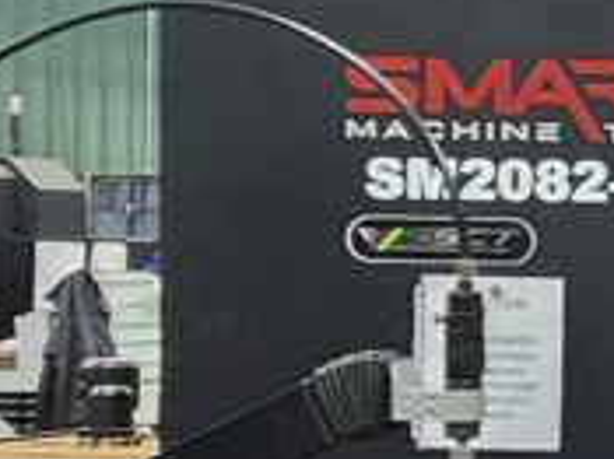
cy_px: 284
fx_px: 1684
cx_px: 1558
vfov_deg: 15.5
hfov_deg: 13.5
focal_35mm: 95
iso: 320
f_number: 2.2
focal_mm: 2.2
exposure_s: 1/40
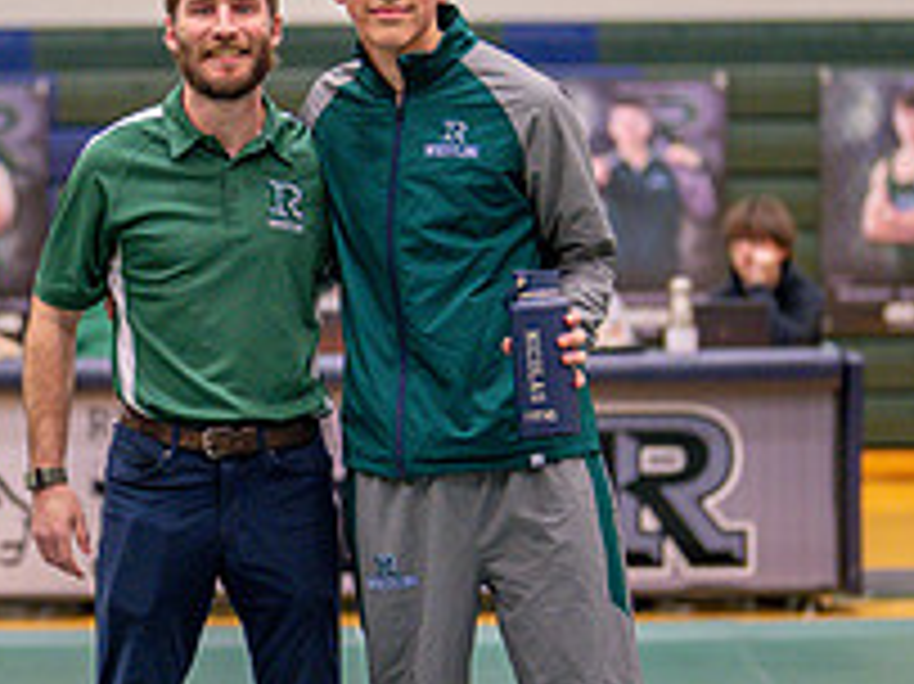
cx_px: 254
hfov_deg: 12.0
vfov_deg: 9.0
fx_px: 4354
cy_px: 317
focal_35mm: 165
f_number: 1.2
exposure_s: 1/800
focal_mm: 50
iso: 1000
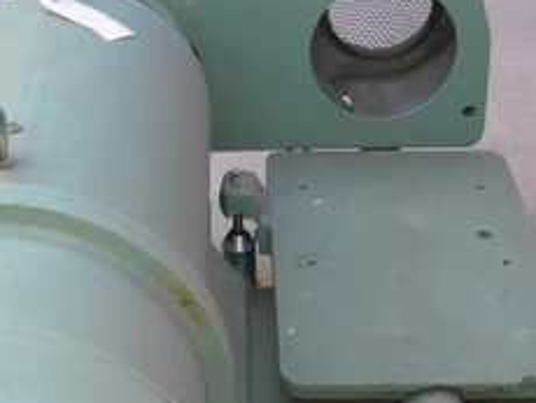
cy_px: 266
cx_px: 224
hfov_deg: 24.4
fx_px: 1240
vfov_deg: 18.4
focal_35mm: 80
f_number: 3.2
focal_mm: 7.7
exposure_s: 1/30
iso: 50
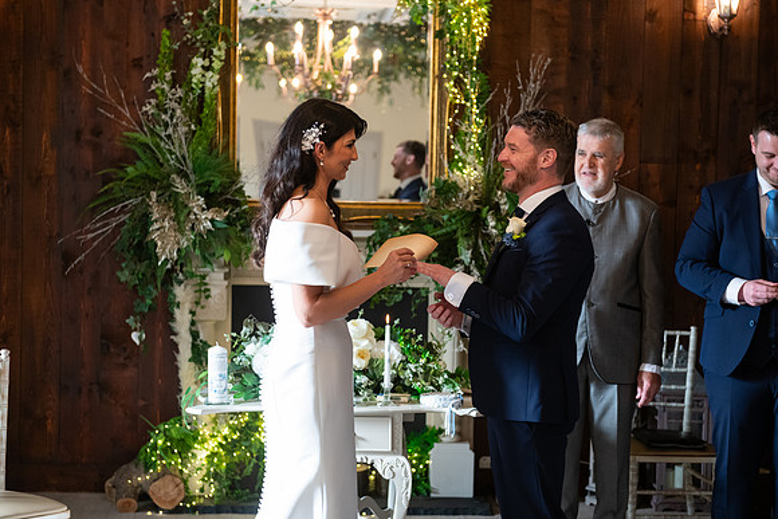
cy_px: 260
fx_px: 1513
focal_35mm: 70
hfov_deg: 28.8
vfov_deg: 19.5
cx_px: 389
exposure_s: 1/160
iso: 1000
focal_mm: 70
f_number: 3.5
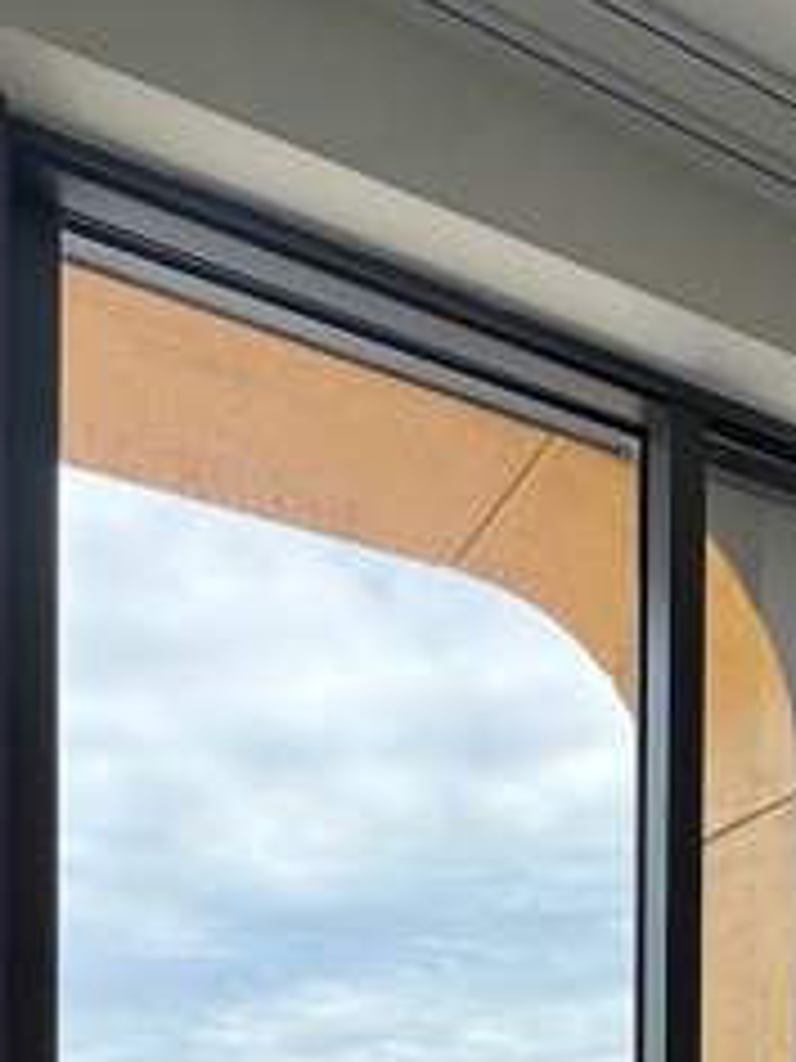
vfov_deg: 37.8
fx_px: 1165
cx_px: 540
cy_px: 1251
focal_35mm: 38
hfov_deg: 37.3
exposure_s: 1/468
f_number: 2.2
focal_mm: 2.22
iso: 64
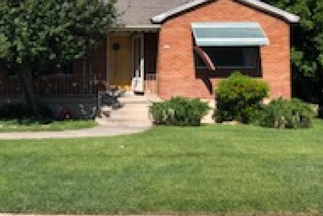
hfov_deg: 40.2
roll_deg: -0.5
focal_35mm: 49
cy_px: 46
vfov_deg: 27.0
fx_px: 440
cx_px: 132
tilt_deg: +2.7
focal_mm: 3.99
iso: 20
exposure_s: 1/1297
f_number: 1.8
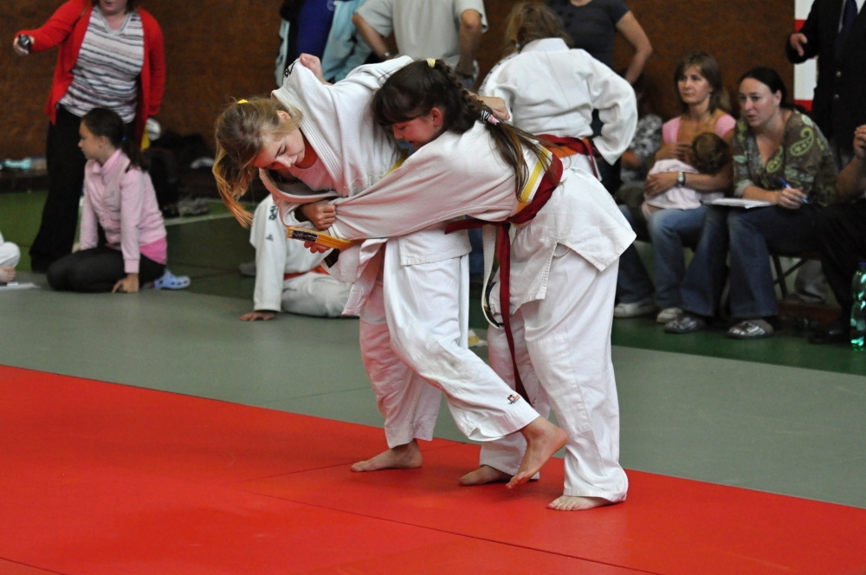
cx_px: 433
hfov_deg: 19.5
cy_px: 288
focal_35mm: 105
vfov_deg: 13.0
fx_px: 2523
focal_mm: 70
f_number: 2.8
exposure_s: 1/1000
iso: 3200
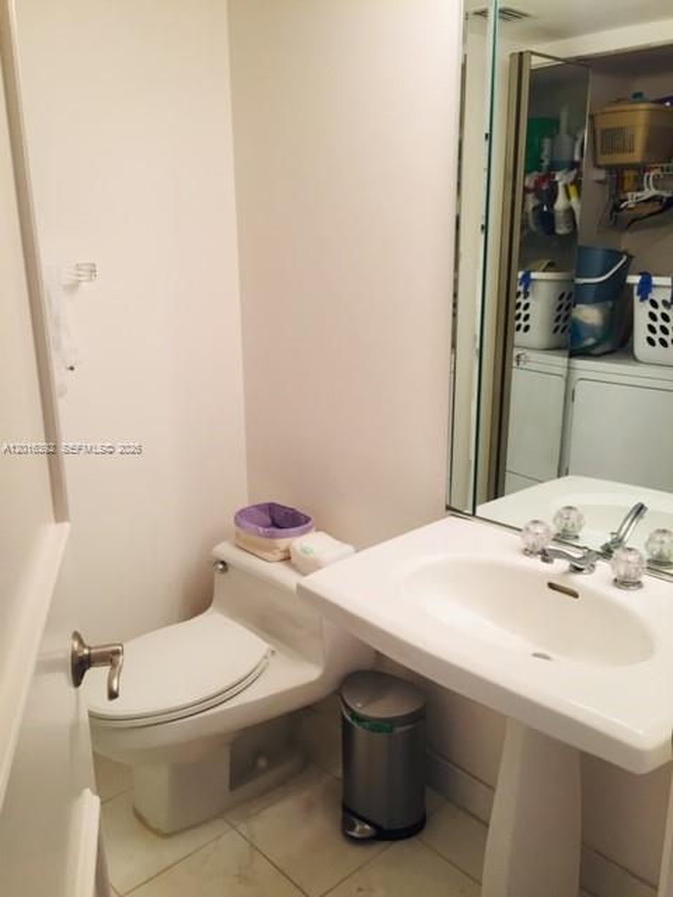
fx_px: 752
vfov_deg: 61.7
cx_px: 336
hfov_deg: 48.2
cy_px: 448
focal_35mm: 29
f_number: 2.2
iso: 64
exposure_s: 1/30
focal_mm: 4.15
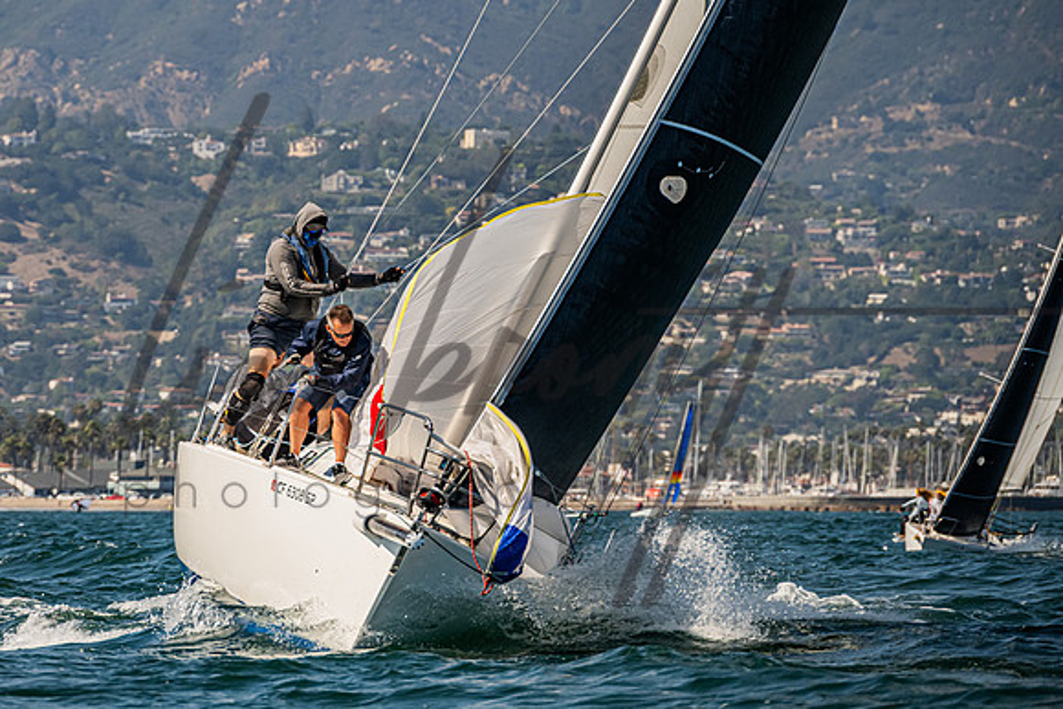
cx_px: 380
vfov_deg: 3.9
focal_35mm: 356
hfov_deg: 5.8
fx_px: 10507
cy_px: 309
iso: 500
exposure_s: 1/2500
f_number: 8
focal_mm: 270
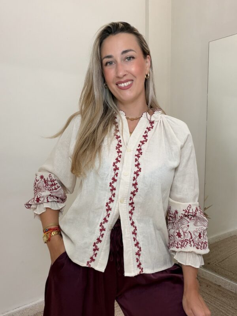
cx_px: 118
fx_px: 274
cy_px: 158
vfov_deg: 60.0
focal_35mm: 30
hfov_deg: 46.8
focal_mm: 2.71
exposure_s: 1/66
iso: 80
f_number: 1.9
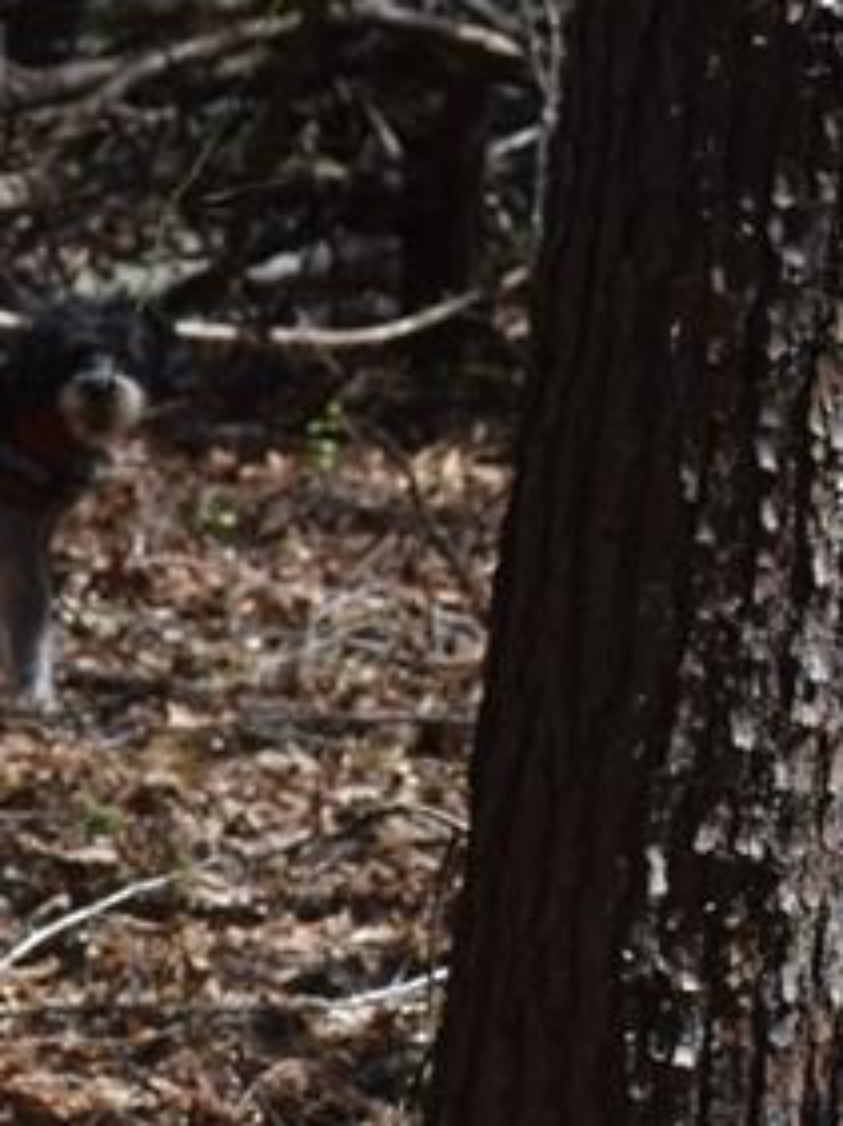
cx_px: -639
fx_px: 14069
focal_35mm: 433
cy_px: 1749
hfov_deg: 3.4
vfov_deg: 4.6
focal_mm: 55
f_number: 8
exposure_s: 1/500
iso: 320
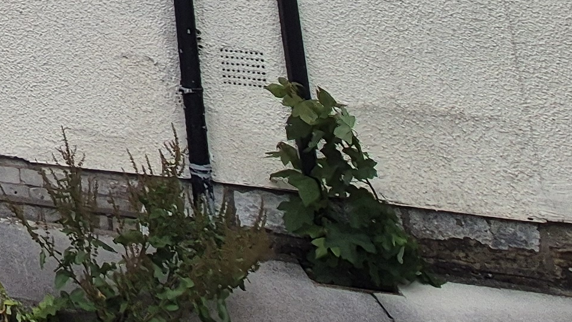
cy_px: -365
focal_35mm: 59
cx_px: -453
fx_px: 895
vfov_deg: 15.3
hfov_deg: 22.0
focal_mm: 2.2
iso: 50
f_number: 2.2
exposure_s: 1/2656
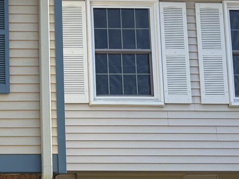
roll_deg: -1.2
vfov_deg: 14.0
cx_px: -146
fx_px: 718
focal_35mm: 104
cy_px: 187
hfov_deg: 16.7
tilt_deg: +5.7
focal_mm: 6.76
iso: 100
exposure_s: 1/2299
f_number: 1.78
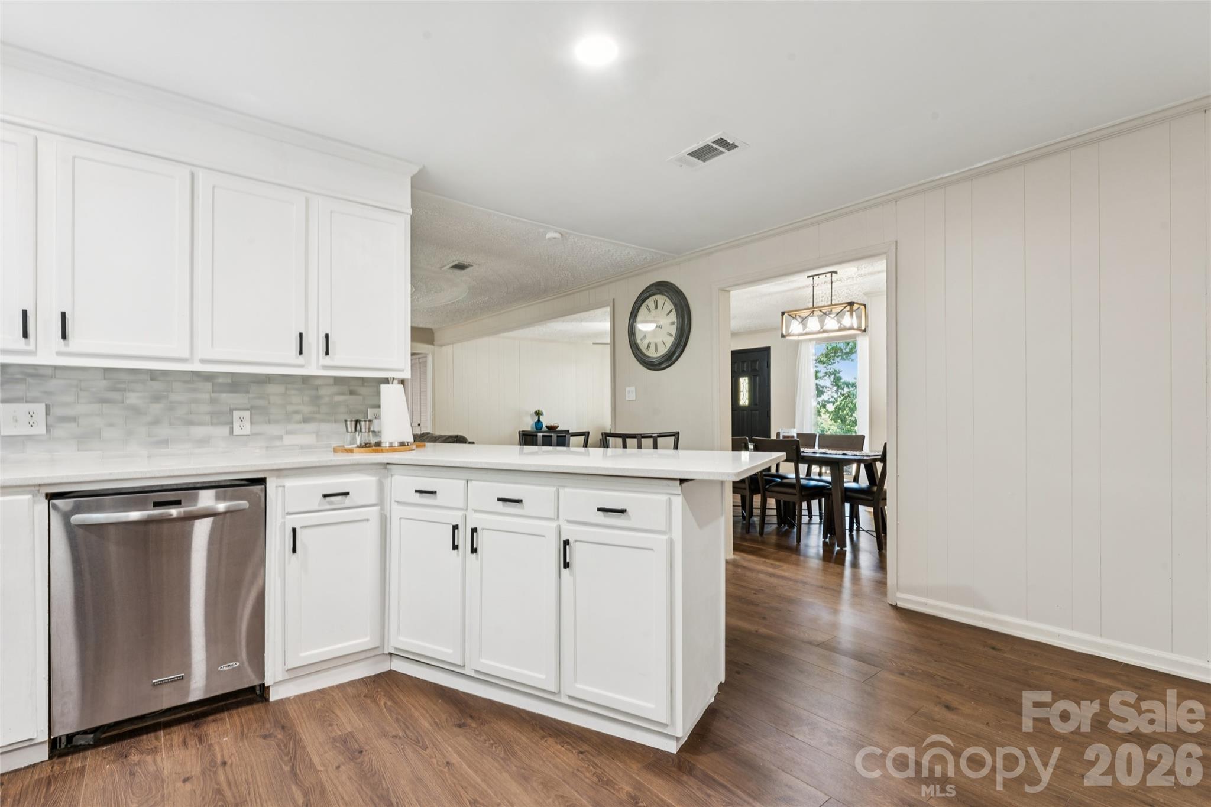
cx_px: 606
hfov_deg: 95.7
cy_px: 404
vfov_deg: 72.7
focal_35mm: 16
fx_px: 548
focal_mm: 16.3
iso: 100
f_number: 13
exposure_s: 2
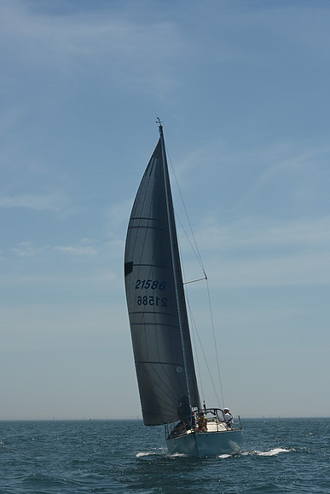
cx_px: 165
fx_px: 1347
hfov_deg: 14.0
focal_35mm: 98
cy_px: 247
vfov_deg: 20.8
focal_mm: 98
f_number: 11
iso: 320
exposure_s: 1/1000
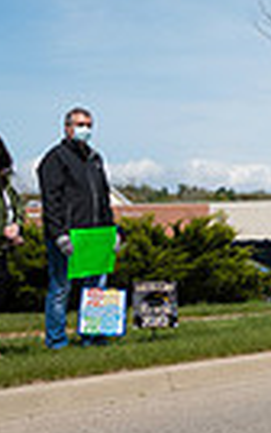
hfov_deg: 10.6
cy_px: 147
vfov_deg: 19.6
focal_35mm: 106
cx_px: 652
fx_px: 1250
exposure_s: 1/1600
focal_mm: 24
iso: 1000
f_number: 7.1
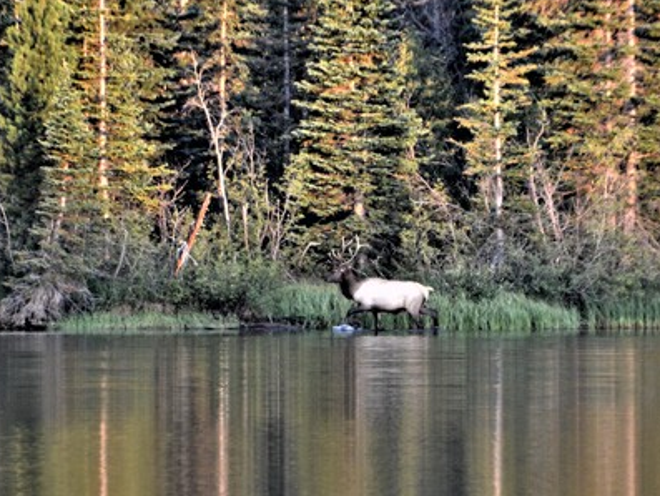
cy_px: 249
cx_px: 417
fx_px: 10452
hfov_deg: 3.6
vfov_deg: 2.7
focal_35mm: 548
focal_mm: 270
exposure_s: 1/250
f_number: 6.3
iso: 1250
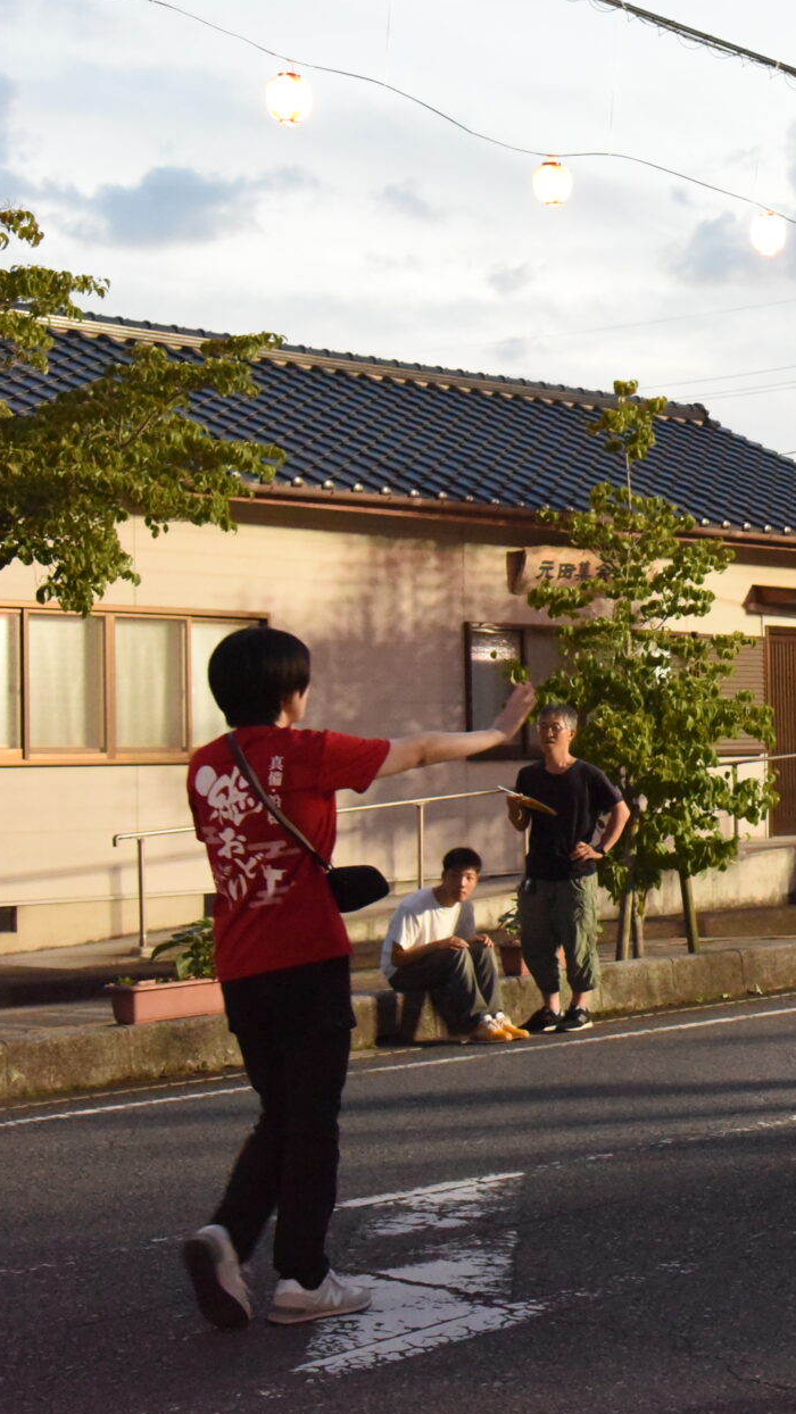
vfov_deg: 32.8
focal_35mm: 64
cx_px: 1122
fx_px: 2401
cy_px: 670
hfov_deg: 17.3
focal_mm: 38
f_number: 8
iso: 12800
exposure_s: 1/60
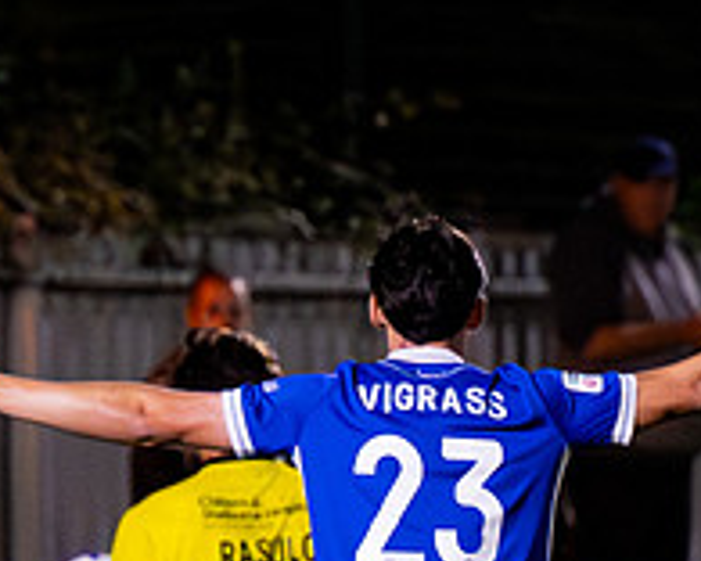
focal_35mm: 951
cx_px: -612
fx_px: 19730
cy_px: 1050
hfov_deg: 2.0
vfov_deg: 1.6
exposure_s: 1/1250
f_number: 2.8
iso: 6400
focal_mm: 140
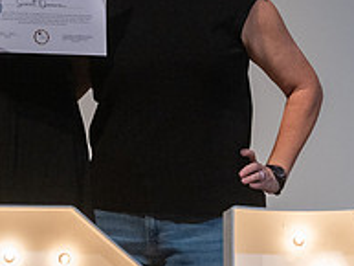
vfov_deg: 3.4
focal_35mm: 440
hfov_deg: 4.5
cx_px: 75
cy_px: -47
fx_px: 4502
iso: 5000
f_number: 4.5
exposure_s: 1/320
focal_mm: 152
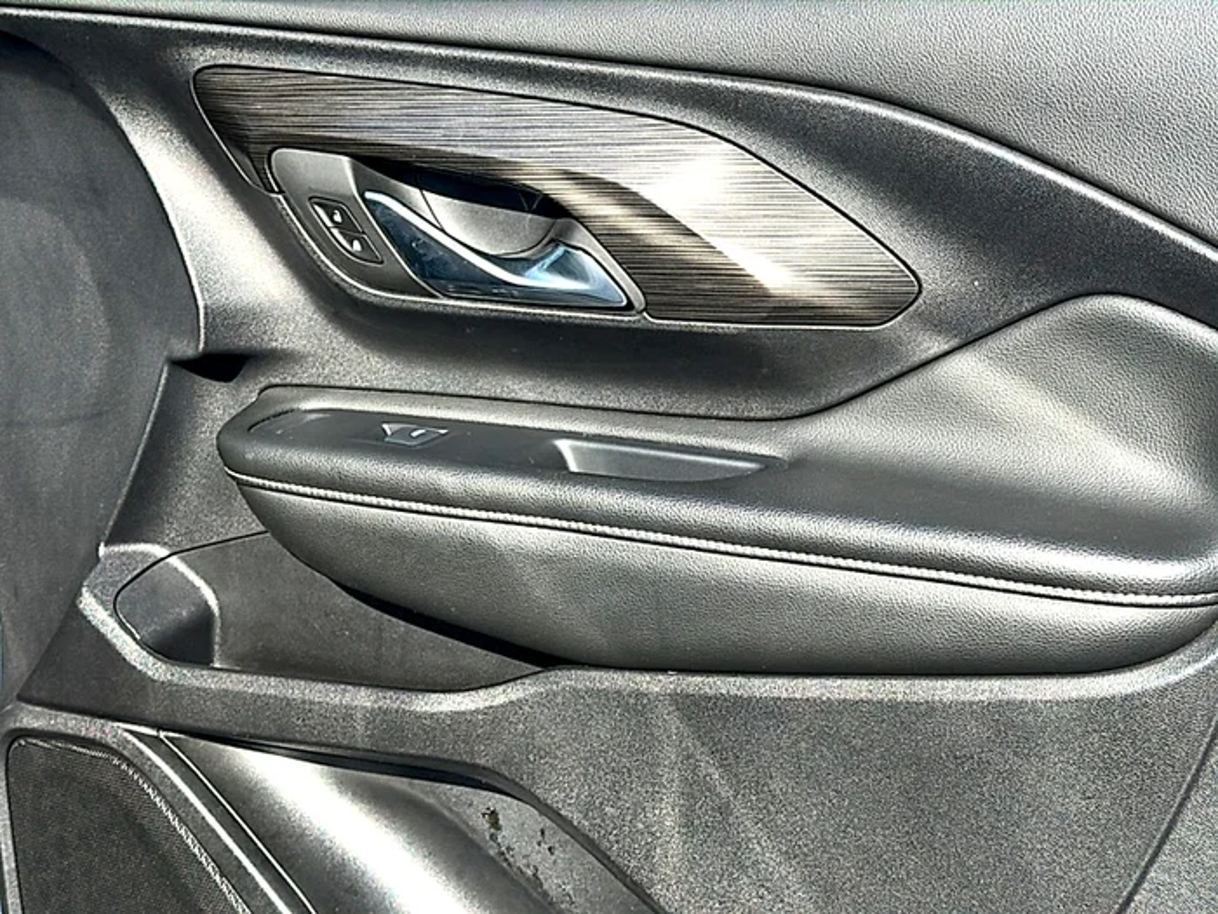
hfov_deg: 36.2
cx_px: 609
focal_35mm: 53
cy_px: 457
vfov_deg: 27.5
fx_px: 1865
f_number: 1.78
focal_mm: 6.86
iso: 64
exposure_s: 1/1110
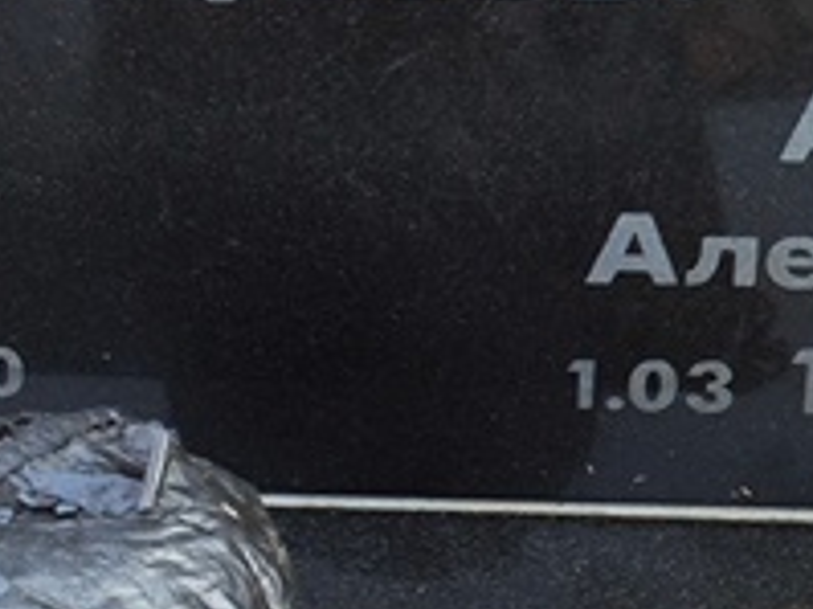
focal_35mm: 201
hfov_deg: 9.8
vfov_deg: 7.3
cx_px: 733
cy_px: -135
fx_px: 4718
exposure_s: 1/120
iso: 64
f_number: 1.7
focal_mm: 4.71
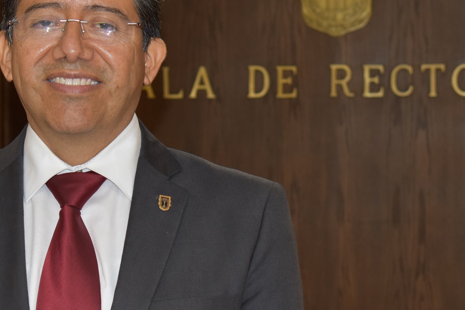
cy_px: 148
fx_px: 1715
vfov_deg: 10.3
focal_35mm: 133
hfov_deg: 15.4
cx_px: 262
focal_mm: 55
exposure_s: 1/80
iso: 800
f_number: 5.6
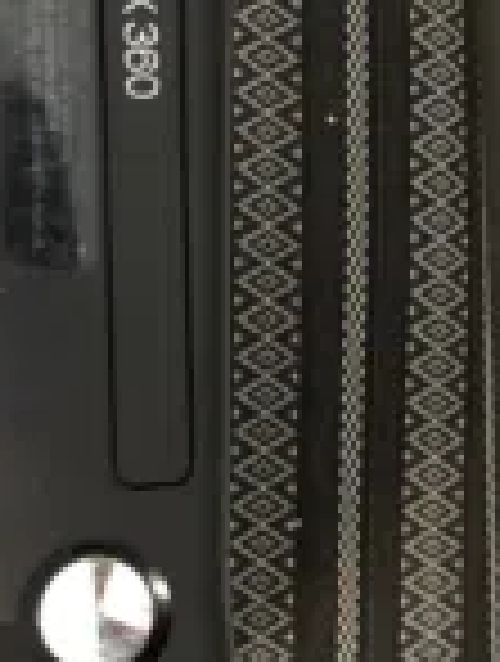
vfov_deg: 25.6
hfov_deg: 19.4
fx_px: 1457
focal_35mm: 76
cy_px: 351
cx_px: 185
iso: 100
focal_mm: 4
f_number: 1.8
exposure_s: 1/15
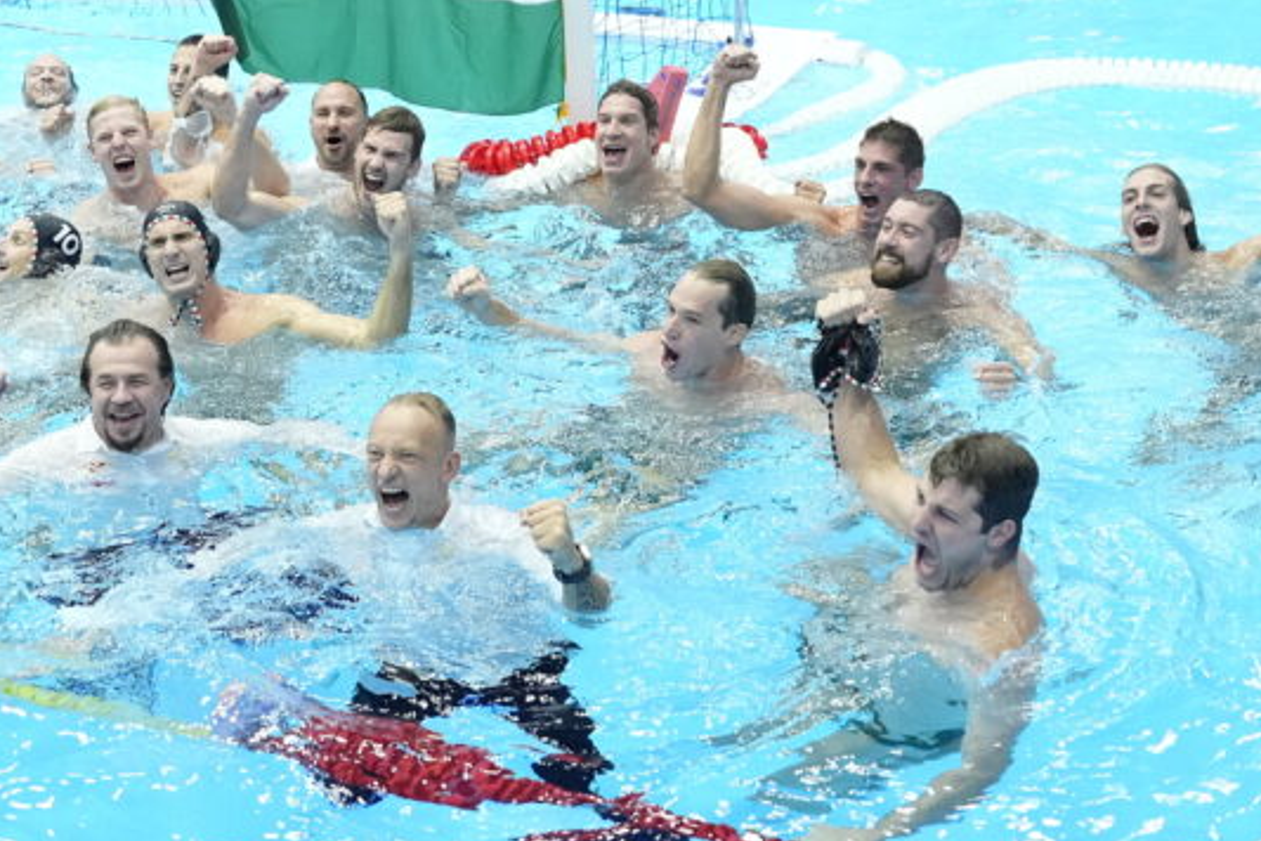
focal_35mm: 69
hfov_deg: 29.0
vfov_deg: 19.7
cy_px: 294
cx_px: 394
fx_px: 2417
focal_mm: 24
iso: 3200
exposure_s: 1/1000
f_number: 2.8
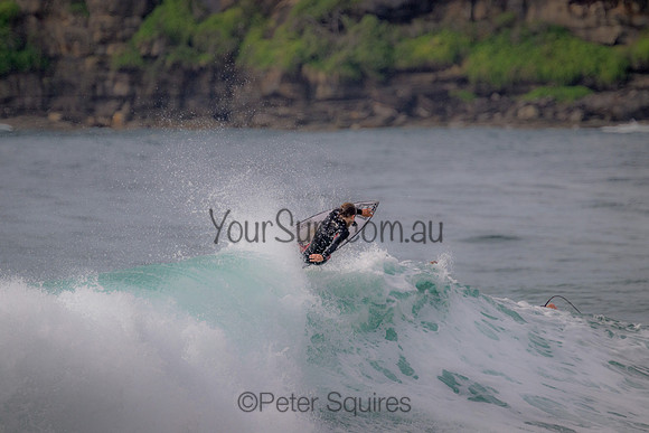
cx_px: 324
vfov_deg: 1.7
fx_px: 14425
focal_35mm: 800
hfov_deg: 2.6
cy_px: 216
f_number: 11
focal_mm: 800
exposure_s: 1/2000
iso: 1100
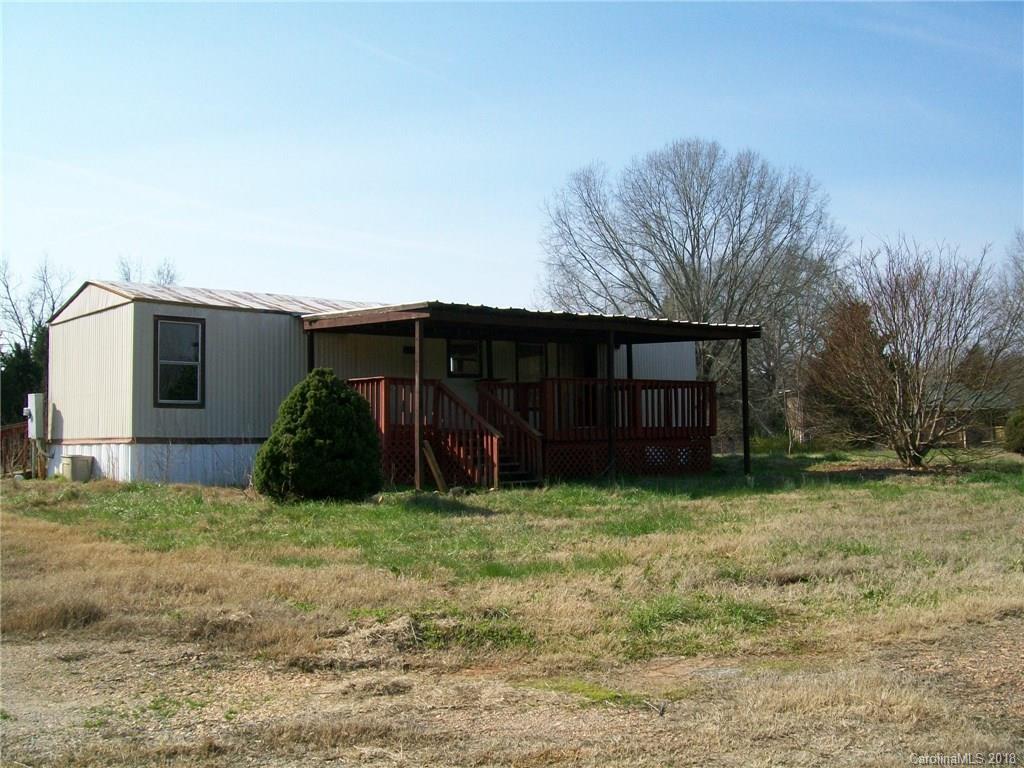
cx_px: 512
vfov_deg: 39.7
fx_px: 1065
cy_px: 384
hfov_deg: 51.4
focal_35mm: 36
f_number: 4.8
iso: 64
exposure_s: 1/400
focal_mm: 6
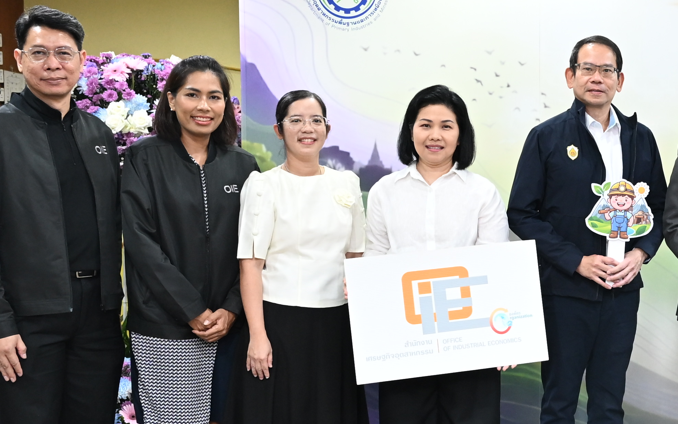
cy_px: 253
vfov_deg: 17.4
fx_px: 1386
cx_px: 814
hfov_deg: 24.8
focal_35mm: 75
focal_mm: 24
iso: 1600
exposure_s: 1/30
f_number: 4
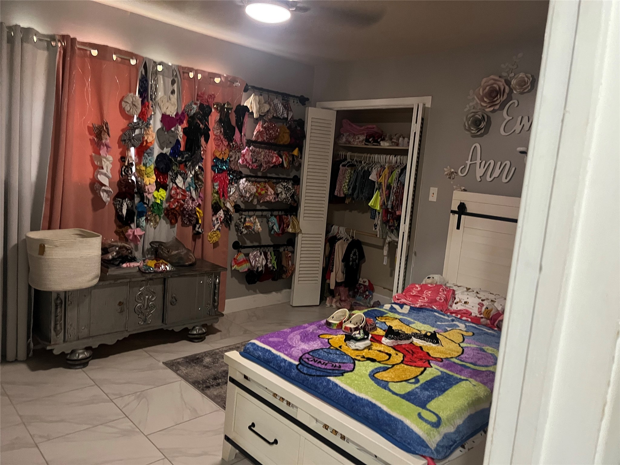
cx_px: 310
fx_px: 466
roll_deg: -4.8
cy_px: 232
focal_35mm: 26
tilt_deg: -5.7
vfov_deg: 53.1
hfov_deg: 67.3
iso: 640
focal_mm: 5.1
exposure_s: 1/30
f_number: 1.6
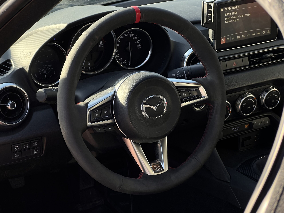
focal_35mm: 77
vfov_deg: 19.1
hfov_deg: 25.3
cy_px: 106
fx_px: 632
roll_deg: -0.1
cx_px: 142
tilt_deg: -21.6
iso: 64
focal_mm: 9
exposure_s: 1/99
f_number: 2.8
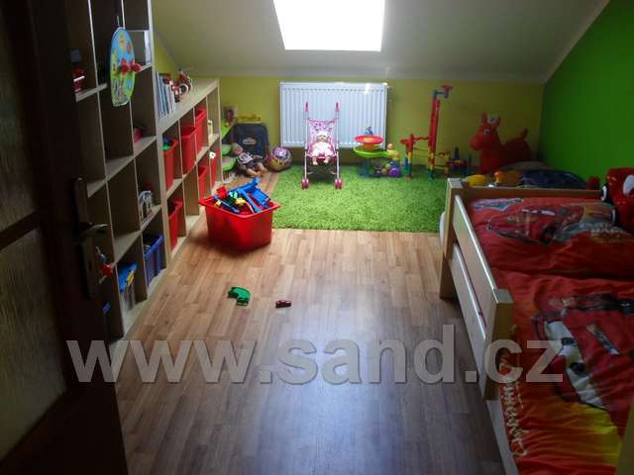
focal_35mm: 35
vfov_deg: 40.7
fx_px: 641
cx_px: 317
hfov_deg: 52.6
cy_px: 238
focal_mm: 6.3
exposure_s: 1/45
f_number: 3.2
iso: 120
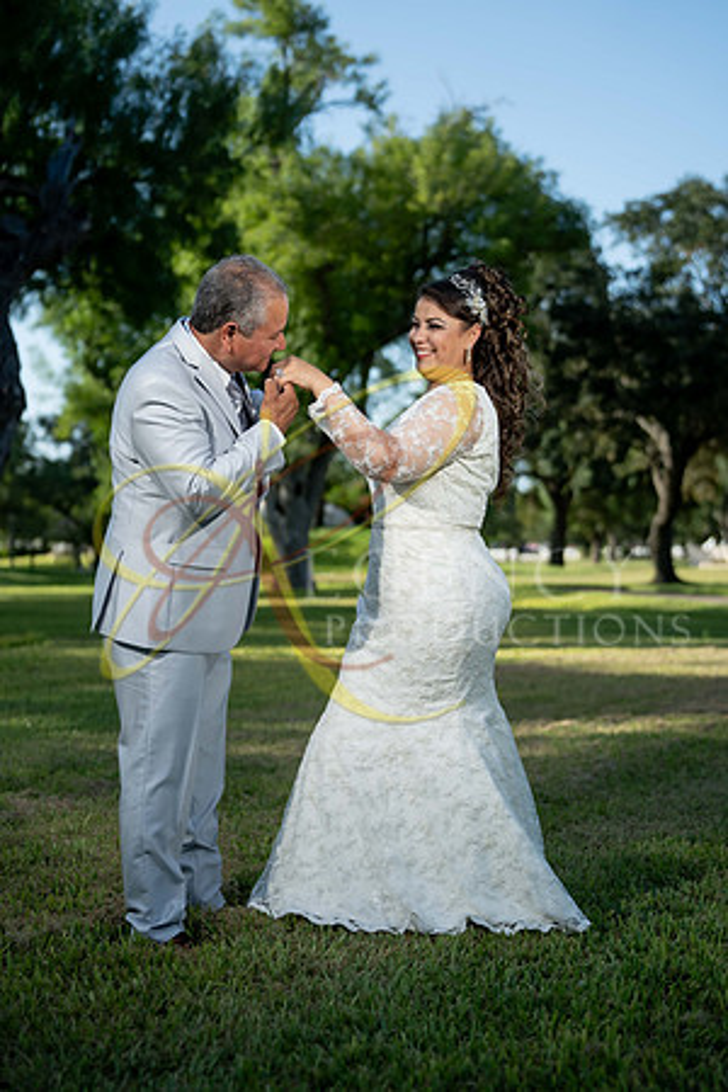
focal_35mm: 54
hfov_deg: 25.1
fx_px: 1638
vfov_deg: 36.9
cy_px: 546
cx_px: 364
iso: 250
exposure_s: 1/2500
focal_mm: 54
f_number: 2.5
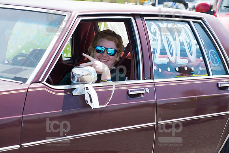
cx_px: 114
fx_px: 763
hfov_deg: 17.1
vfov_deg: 11.4
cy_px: 76
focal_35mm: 120
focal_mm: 120
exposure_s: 1/800
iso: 1000
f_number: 7.1
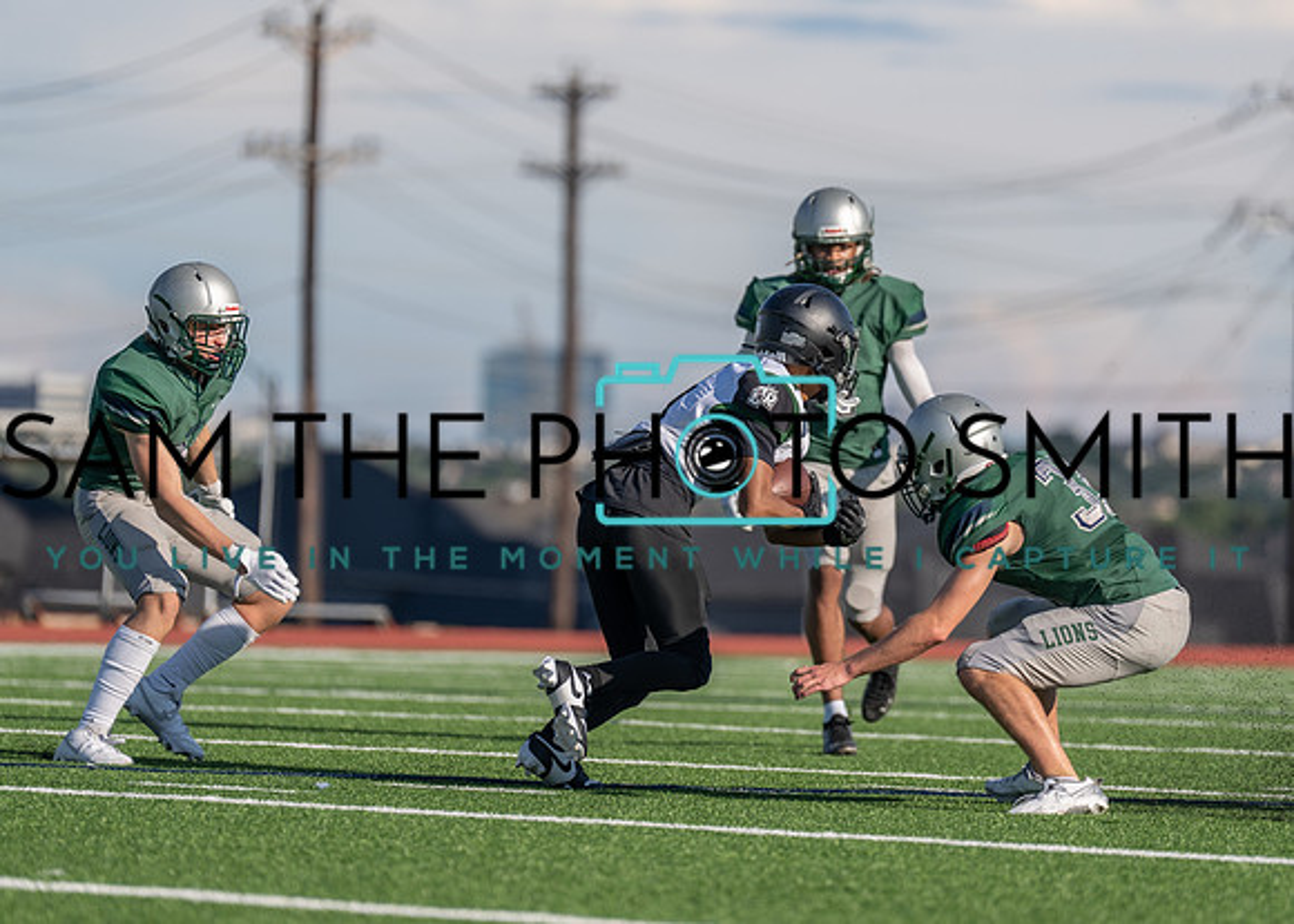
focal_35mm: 287
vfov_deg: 5.0
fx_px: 10548
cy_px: 440
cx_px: 753
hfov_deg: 7.0
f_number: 2.8
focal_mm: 200
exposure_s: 1/2500
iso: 100
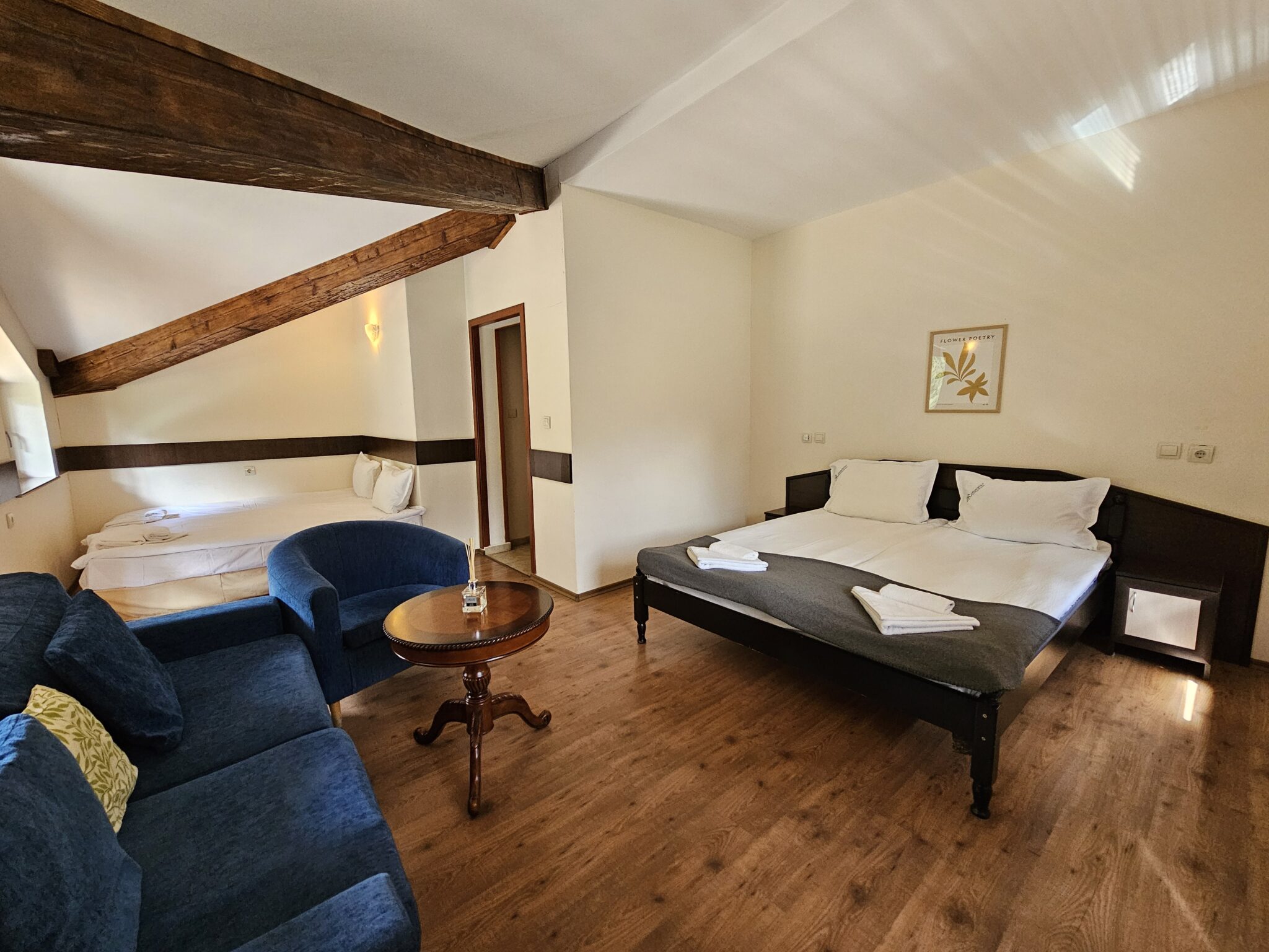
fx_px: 477
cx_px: 634
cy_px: 476
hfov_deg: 106.2
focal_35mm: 13
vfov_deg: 89.9
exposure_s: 1/50
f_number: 2.2
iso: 400
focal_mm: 2.2
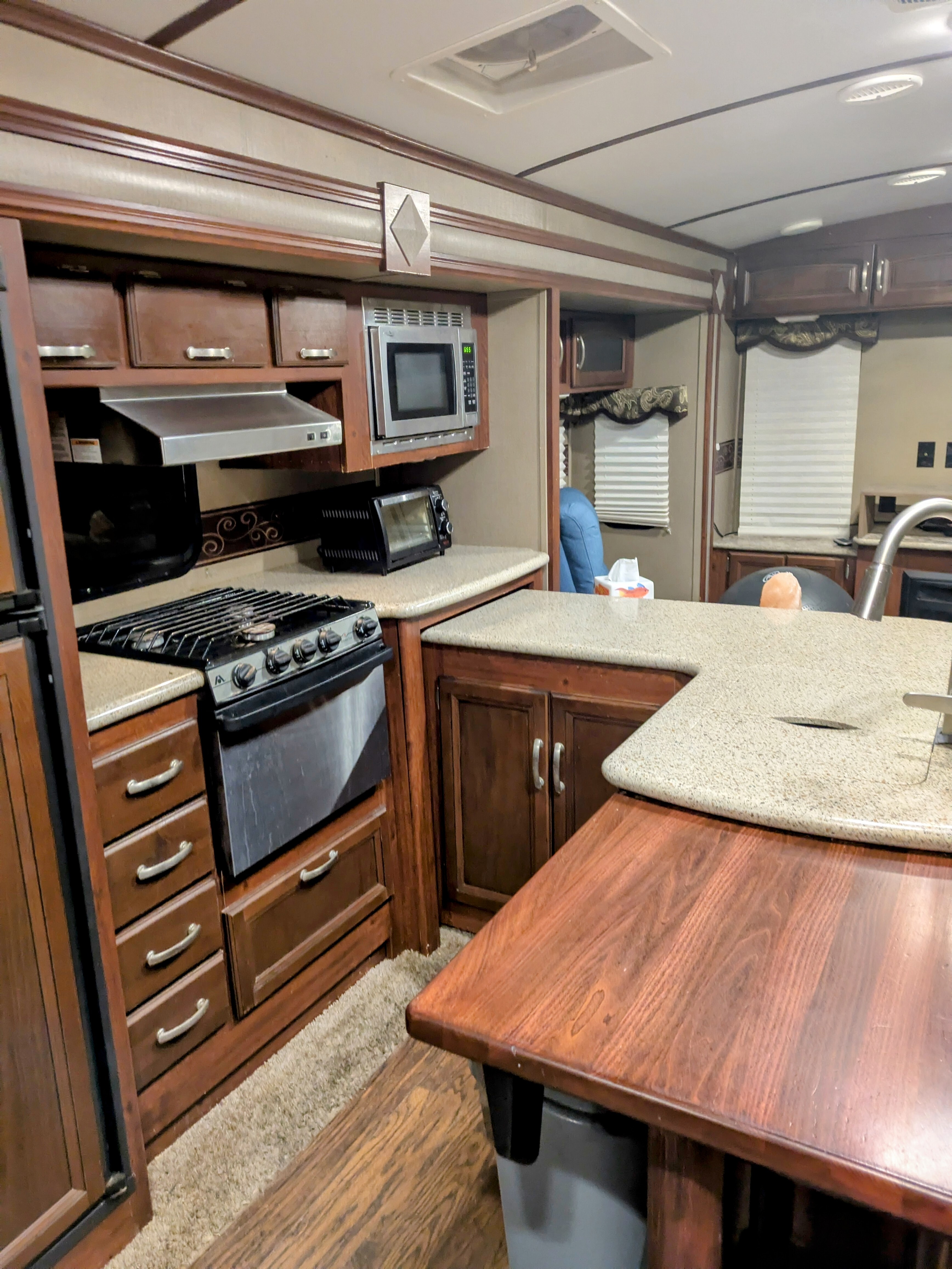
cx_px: 476
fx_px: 916
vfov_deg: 69.4
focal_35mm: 25
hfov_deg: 54.9
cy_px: 634
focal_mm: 5.43
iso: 643
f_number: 1.89
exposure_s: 1/24
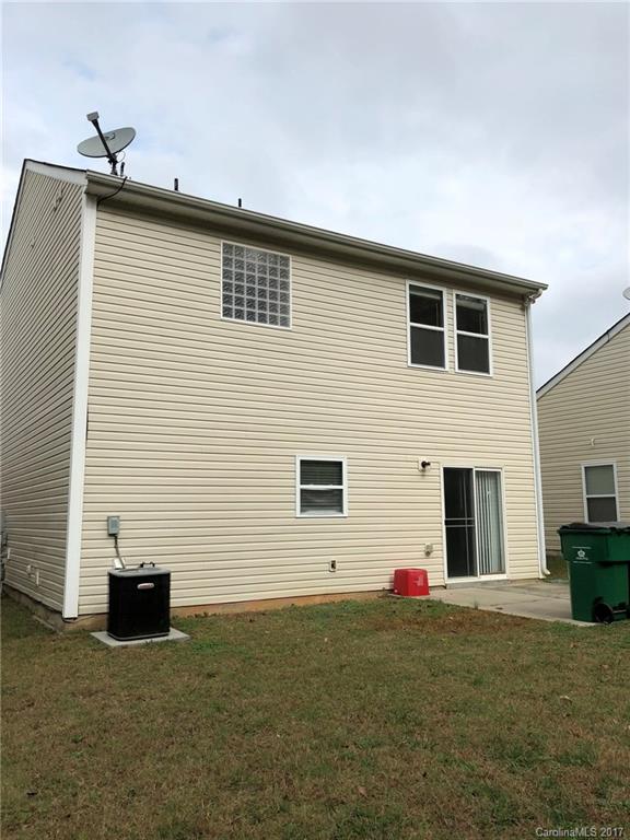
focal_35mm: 29
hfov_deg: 48.2
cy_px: 420
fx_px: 704
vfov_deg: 61.7
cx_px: 315
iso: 20
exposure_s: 1/2825
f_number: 1.8
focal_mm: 3.99
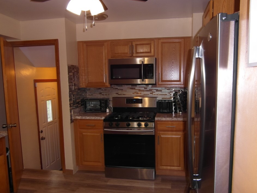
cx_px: 135
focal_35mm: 26
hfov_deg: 67.3
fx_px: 193
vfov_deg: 53.0
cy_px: 103
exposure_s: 1/30
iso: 120
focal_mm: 4
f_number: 3.2
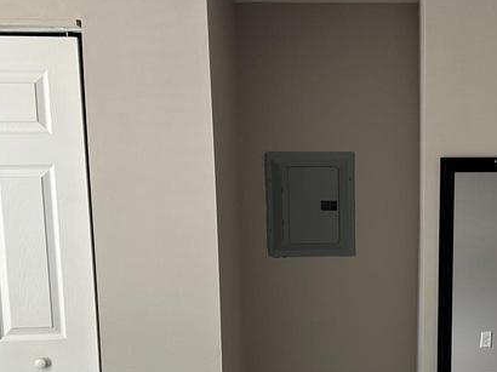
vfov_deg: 23.8
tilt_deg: -9.6
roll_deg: -0.1
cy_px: 326
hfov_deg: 31.6
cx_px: 378
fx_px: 861
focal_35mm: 60
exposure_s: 1/60
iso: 160
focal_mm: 6.86
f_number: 1.78
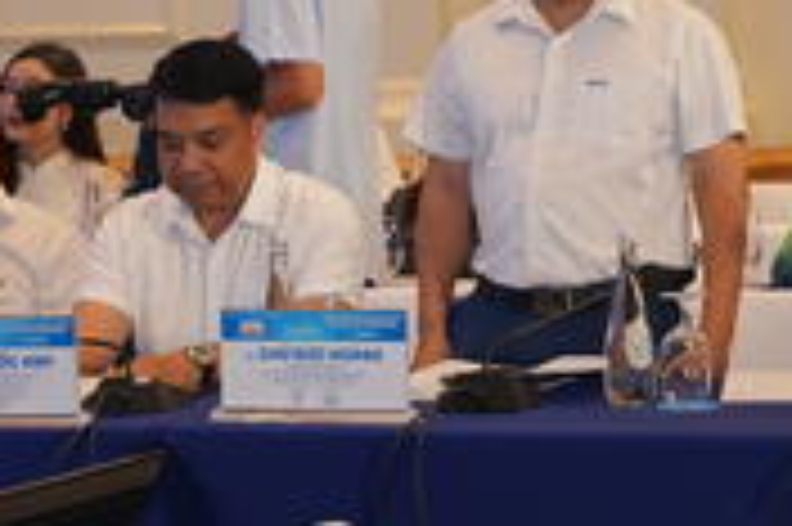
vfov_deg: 6.2
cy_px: 63
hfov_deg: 9.3
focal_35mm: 221
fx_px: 4857
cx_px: 565
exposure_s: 1/200
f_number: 2.8
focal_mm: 70
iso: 400
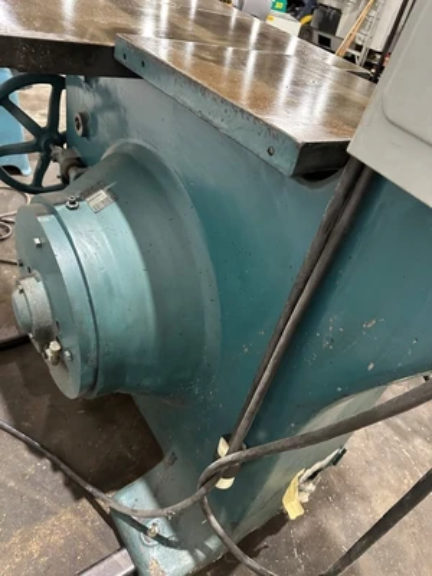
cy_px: 288
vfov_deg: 71.6
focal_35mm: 24
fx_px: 399
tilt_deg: -38.6
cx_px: 216
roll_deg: -15.3
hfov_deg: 56.8
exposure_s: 1/40
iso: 800
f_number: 1.78
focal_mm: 6.86
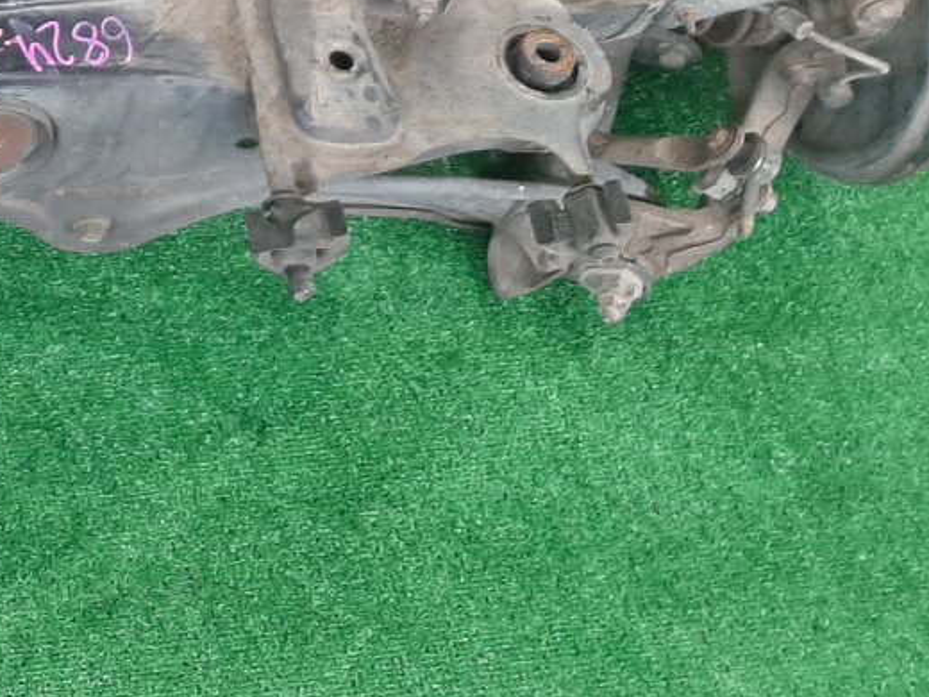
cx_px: -284
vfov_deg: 19.7
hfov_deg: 23.8
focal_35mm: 72
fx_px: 1932
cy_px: -36
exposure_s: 1/50
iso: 136
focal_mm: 3.93
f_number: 1.7
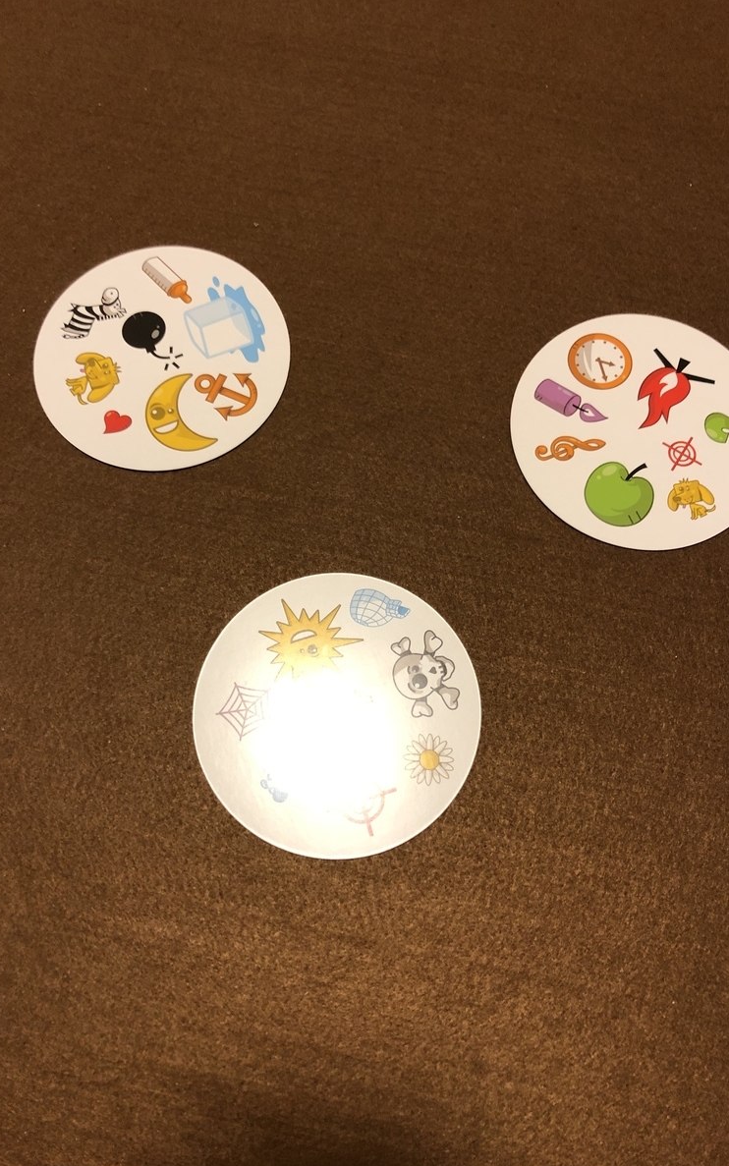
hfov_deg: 41.8
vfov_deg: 62.9
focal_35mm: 30
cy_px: 585
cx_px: 371
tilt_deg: -71.2
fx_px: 954
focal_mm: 3.99
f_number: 1.8
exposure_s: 1/17
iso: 64
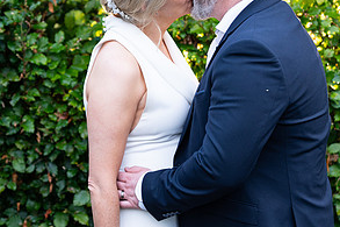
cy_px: 70
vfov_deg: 13.3
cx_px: 151
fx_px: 972
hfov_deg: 19.8
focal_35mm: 103
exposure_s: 1/200
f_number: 2.8
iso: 640
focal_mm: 52
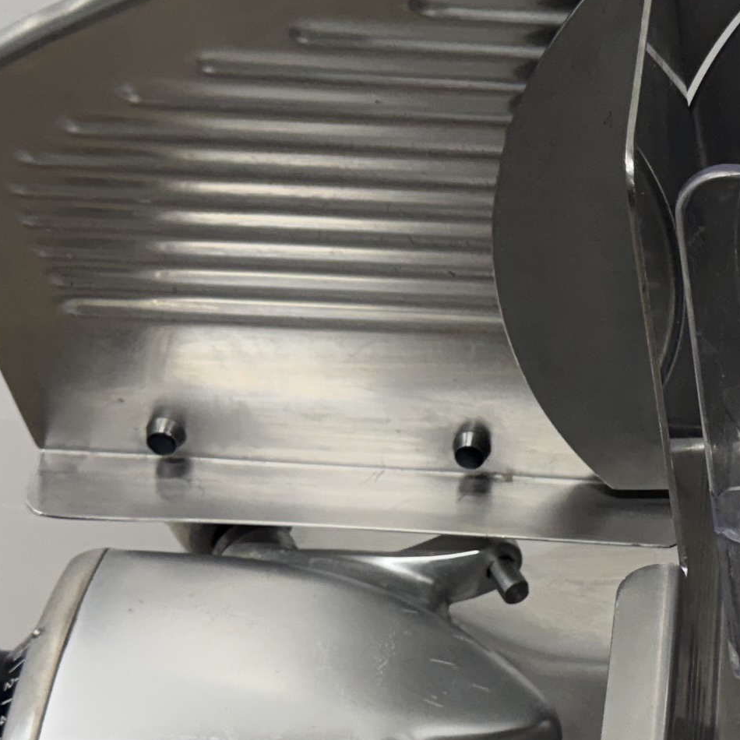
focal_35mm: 90
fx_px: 2177
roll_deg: -1.1
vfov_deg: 19.2
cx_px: 800
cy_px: 545
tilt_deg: -40.6
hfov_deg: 18.6
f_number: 1.78
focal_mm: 6.76
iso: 200
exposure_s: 1/100
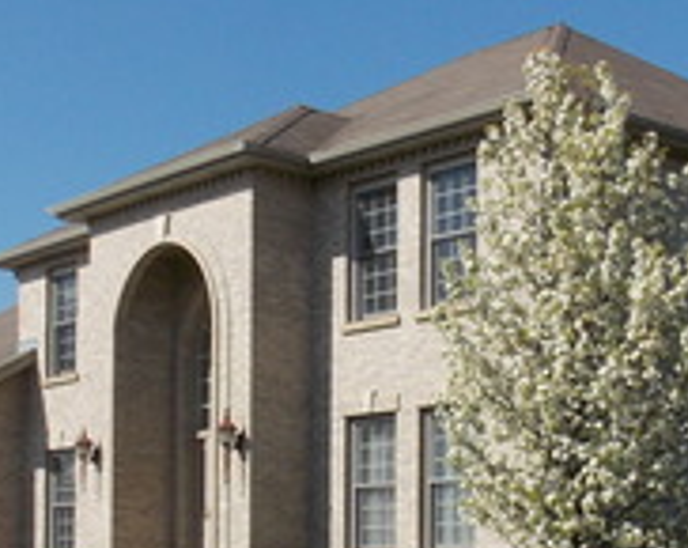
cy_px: 571
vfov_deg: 18.8
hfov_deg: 24.2
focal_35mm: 79
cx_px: 401
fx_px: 1606
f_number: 3.1
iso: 80
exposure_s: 1/1250
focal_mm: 4
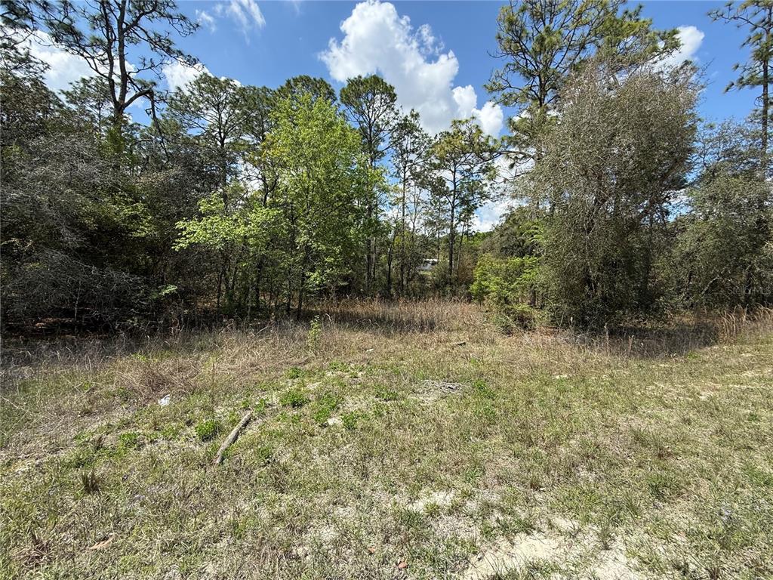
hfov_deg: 102.1
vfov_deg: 85.7
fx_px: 313
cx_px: 386
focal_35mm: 14
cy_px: 290
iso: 50
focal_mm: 2.22
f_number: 2.2
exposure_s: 1/1167
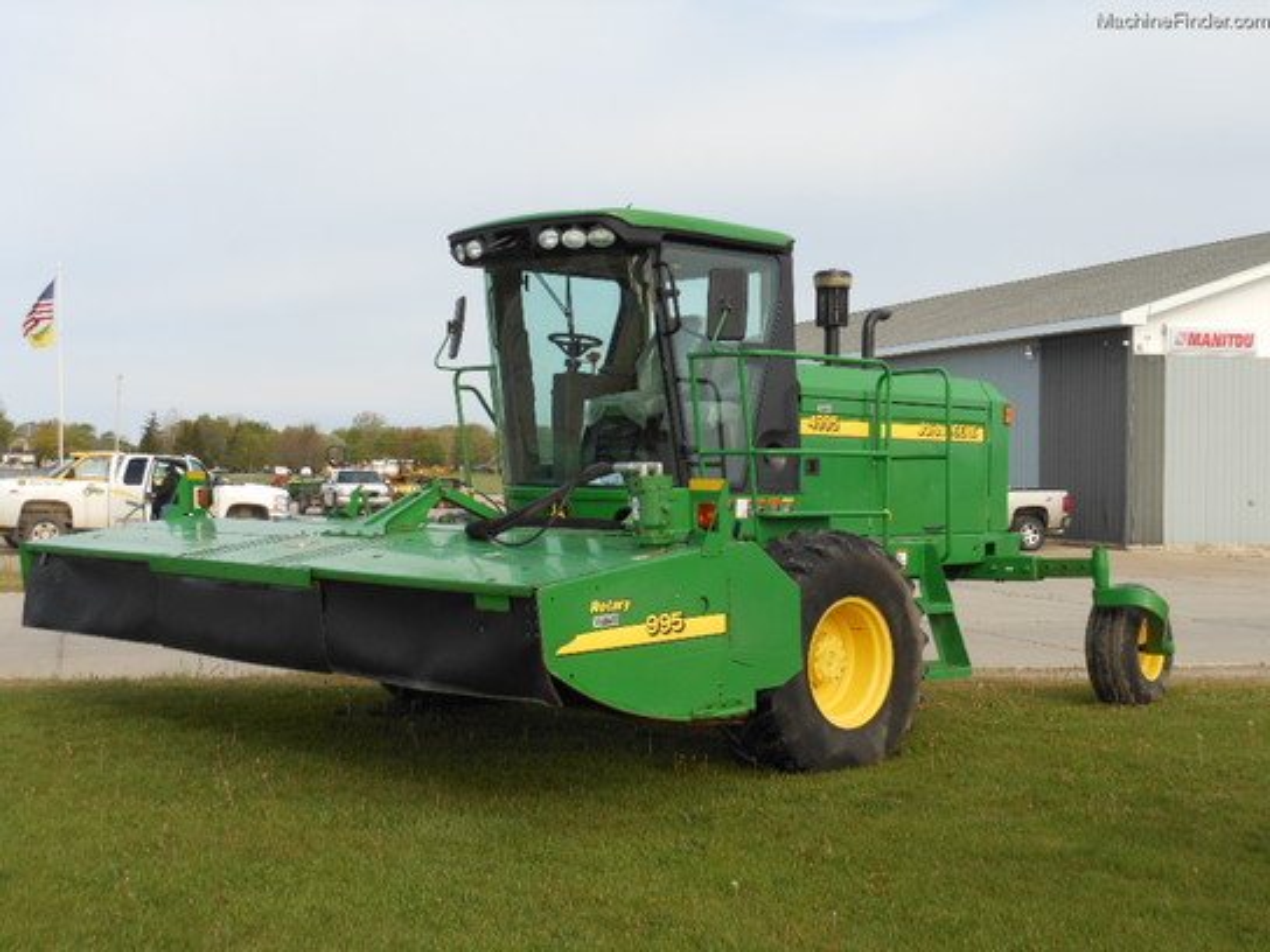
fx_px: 1651
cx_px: 635
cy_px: 476
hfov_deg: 42.1
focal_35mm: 45
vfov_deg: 32.2
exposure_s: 1/250
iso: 80
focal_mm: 8.1
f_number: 4.6
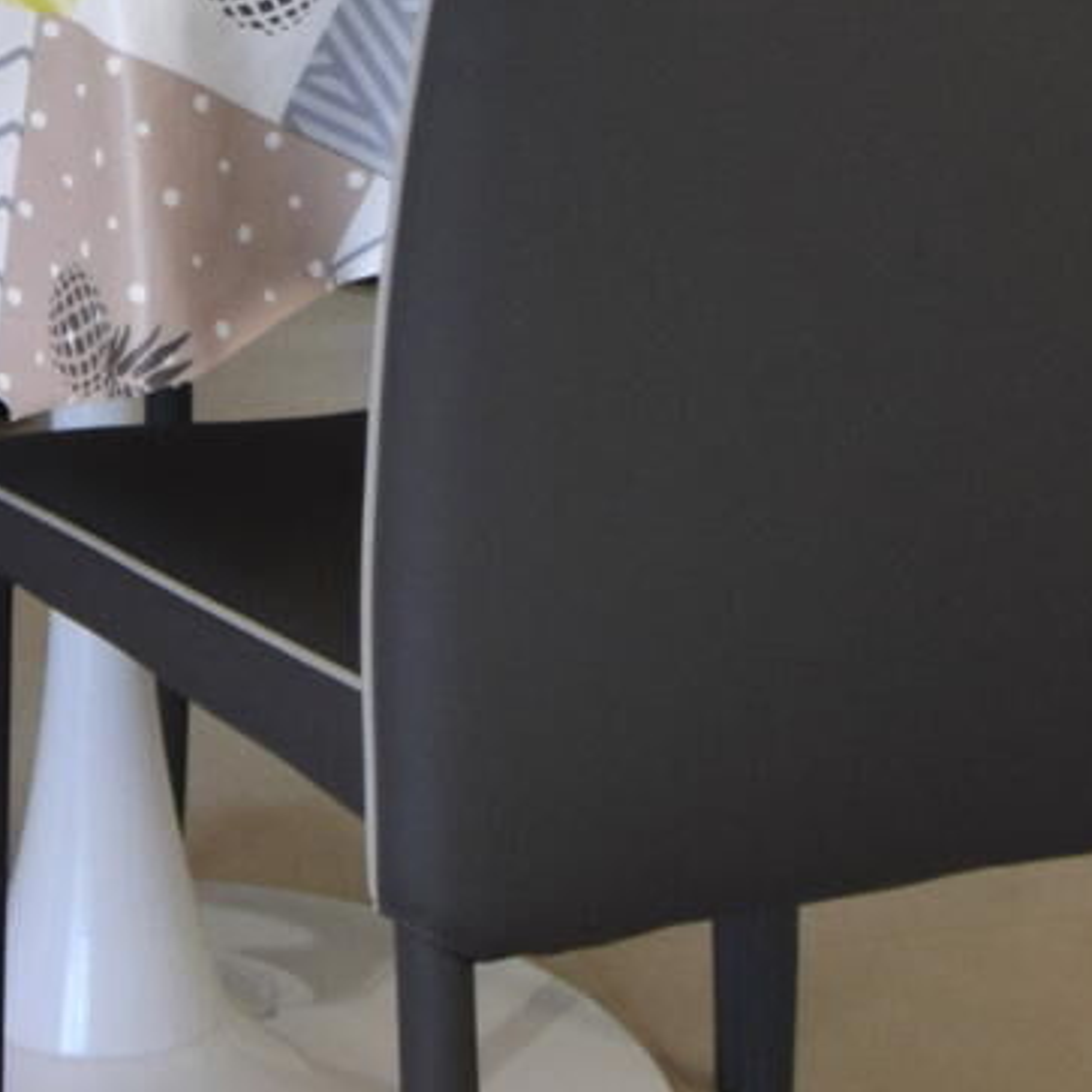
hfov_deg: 17.0
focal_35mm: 101
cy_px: -614
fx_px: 3605
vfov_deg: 15.7
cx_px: 120
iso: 360
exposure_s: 1/80
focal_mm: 12
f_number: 3.8
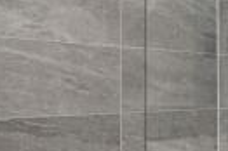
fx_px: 436
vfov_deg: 19.6
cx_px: 378
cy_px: 105
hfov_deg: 21.9
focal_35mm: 69
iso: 640
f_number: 8
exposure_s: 1/20
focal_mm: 19
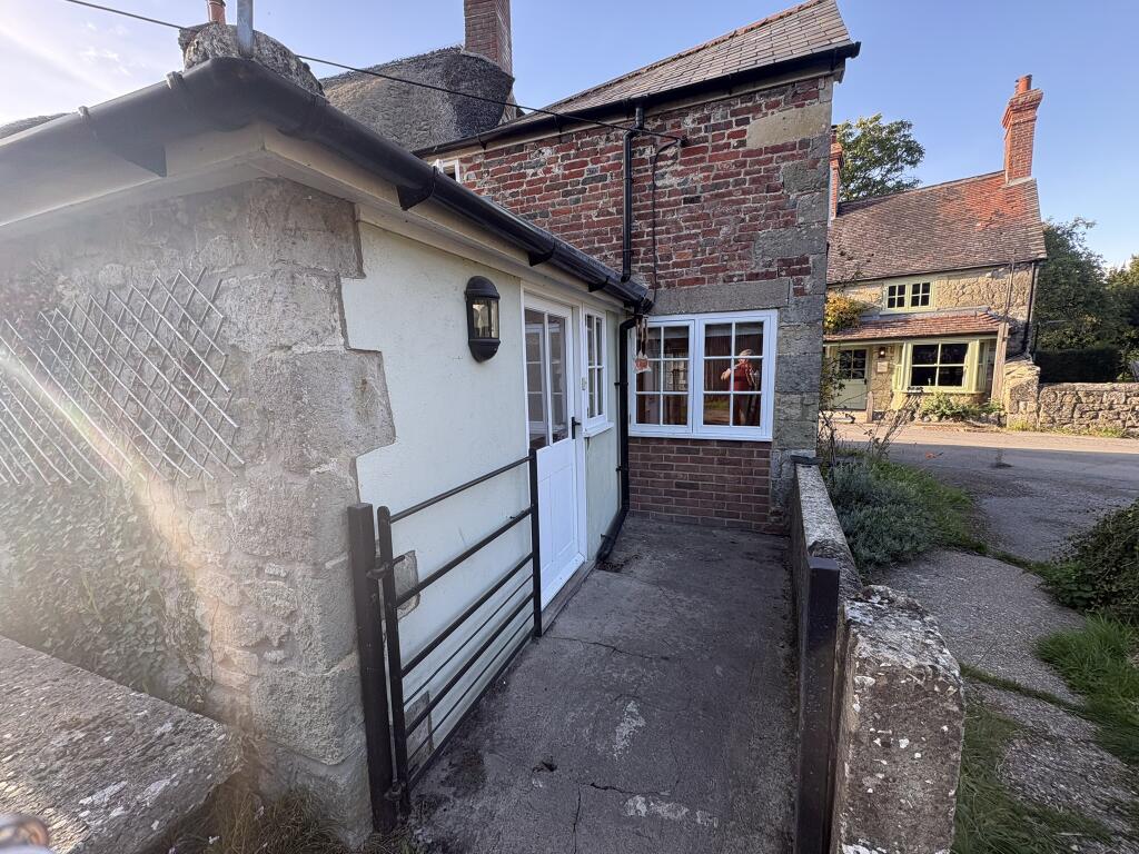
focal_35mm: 14
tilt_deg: -7.0
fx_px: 461
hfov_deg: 102.1
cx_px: 570
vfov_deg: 85.7
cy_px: 427
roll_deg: +2.0
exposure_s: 1/132
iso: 40
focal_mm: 2.22
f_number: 2.2
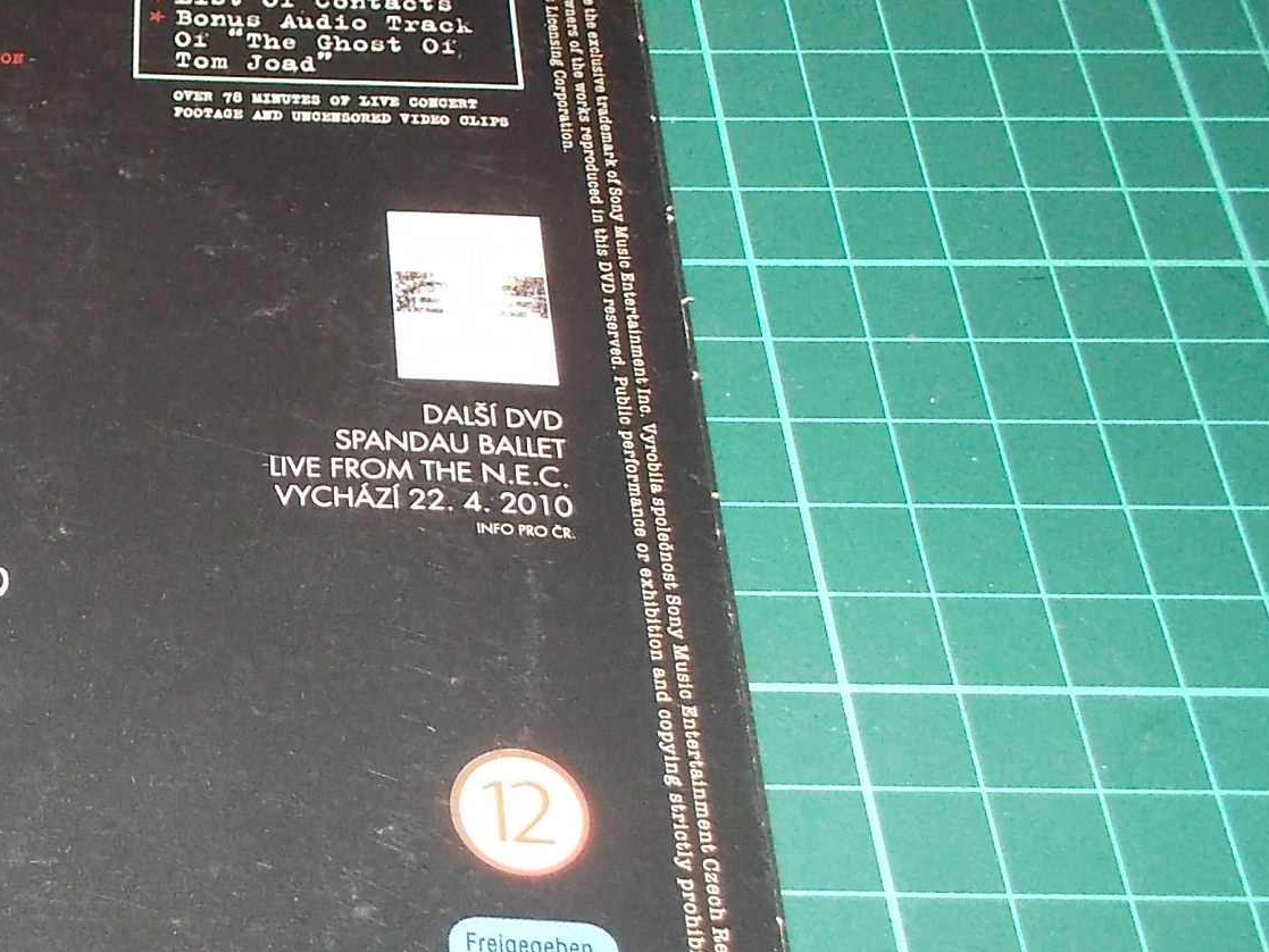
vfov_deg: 24.8
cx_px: 49
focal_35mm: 59
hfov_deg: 30.7
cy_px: 495
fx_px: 2163
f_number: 3.3
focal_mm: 4.1
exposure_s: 1/30
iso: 200
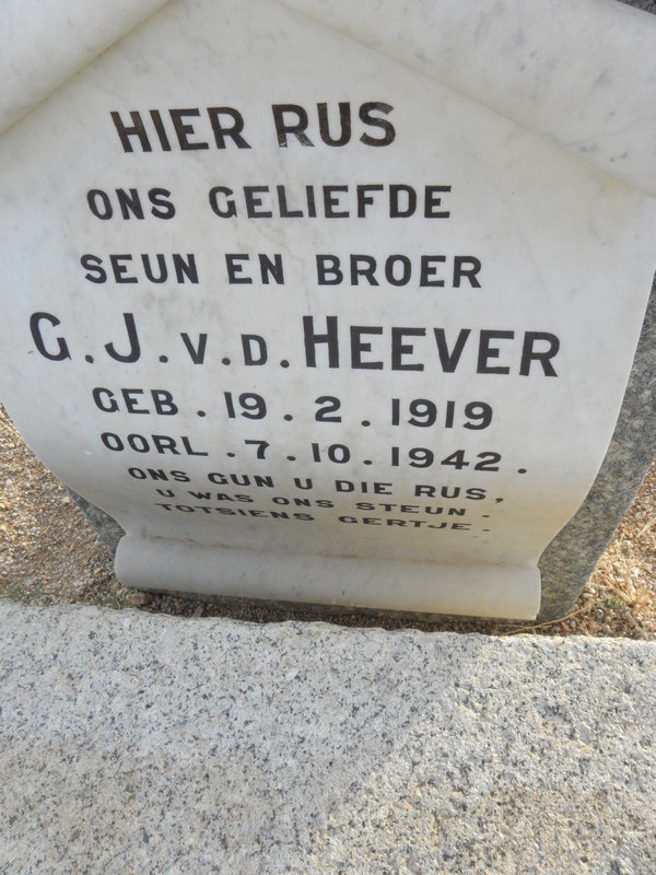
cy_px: 438
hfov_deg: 53.1
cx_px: 328
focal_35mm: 26
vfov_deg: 67.3
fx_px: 657
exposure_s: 1/160
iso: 200
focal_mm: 4.6
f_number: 6.3
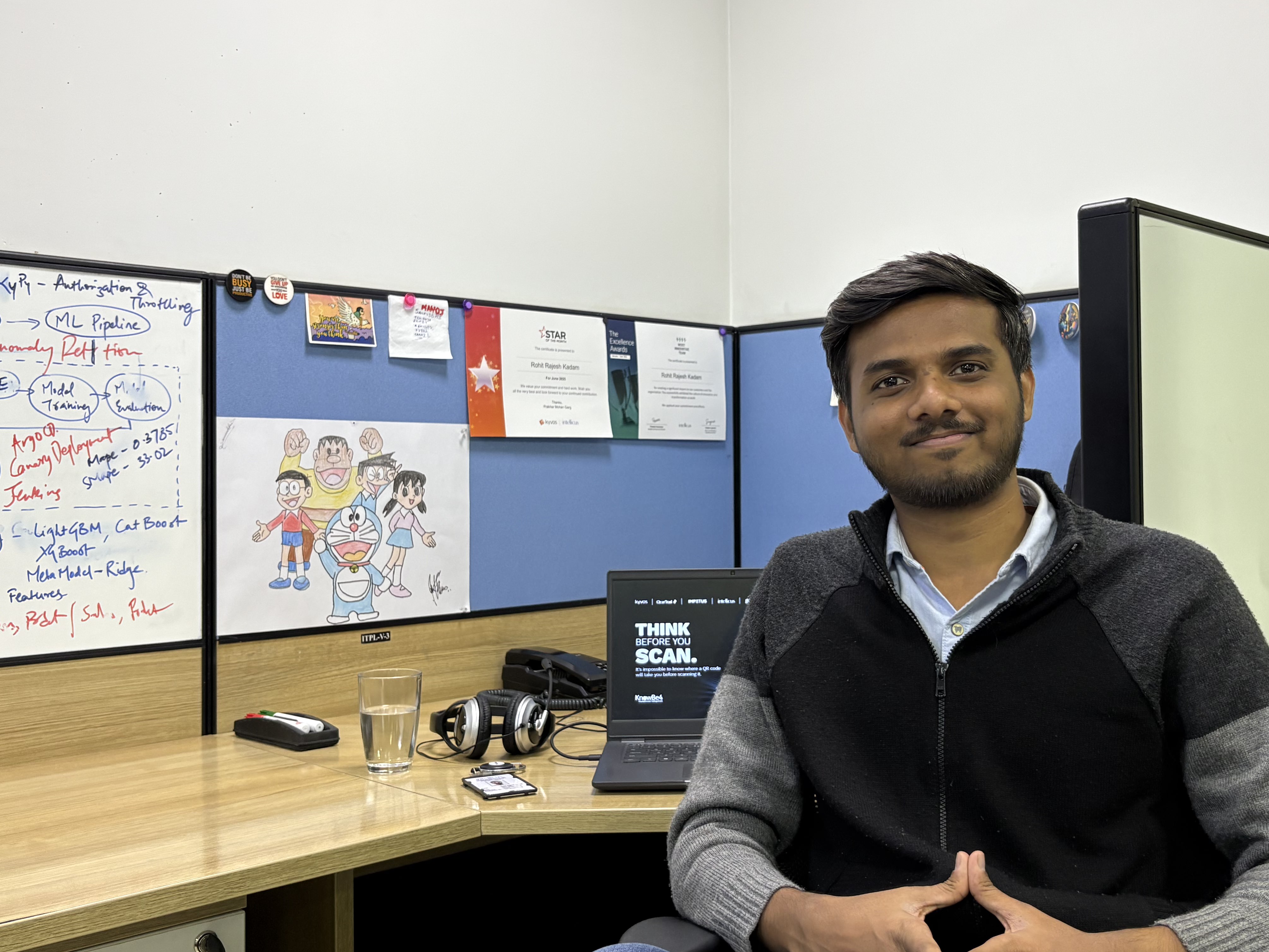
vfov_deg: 38.7
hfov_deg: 50.1
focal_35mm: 37
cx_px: 695
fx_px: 1356
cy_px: 463
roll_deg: +0.6
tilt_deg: +0.6
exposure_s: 1/50
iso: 160
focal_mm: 5.96
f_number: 1.6
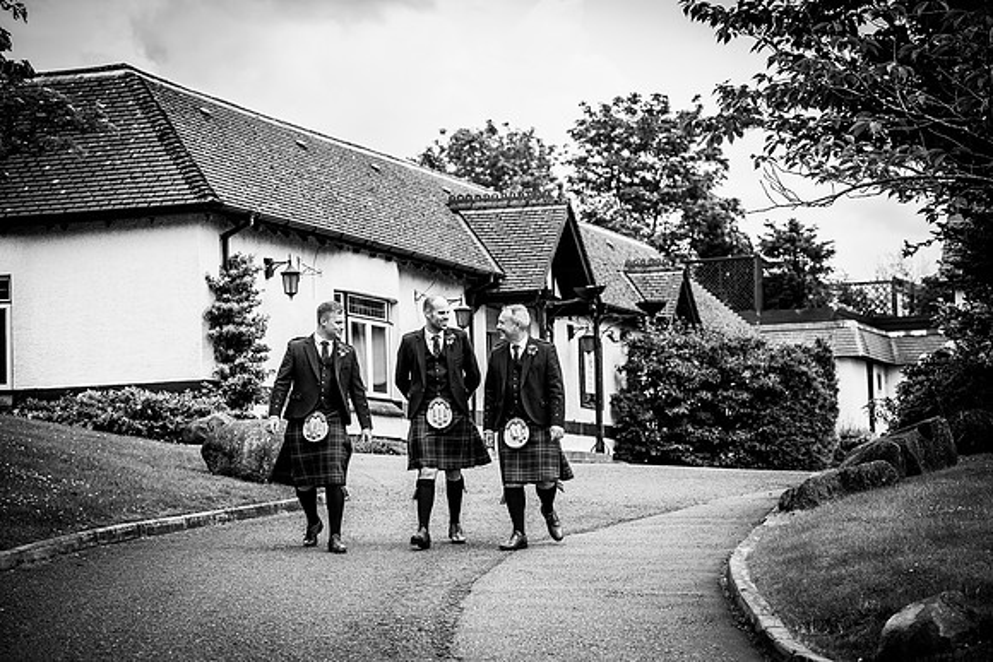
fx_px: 2814
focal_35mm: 102
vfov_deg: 13.4
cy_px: 331
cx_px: 496
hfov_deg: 20.0
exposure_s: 1/1250
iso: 200
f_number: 4.5
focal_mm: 102
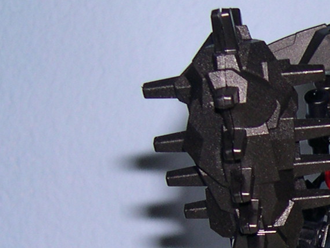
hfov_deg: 12.4
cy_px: 244
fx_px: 1449
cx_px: 474
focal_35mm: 152
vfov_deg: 9.7
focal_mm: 8
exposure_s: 1/60
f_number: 2.8
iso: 100
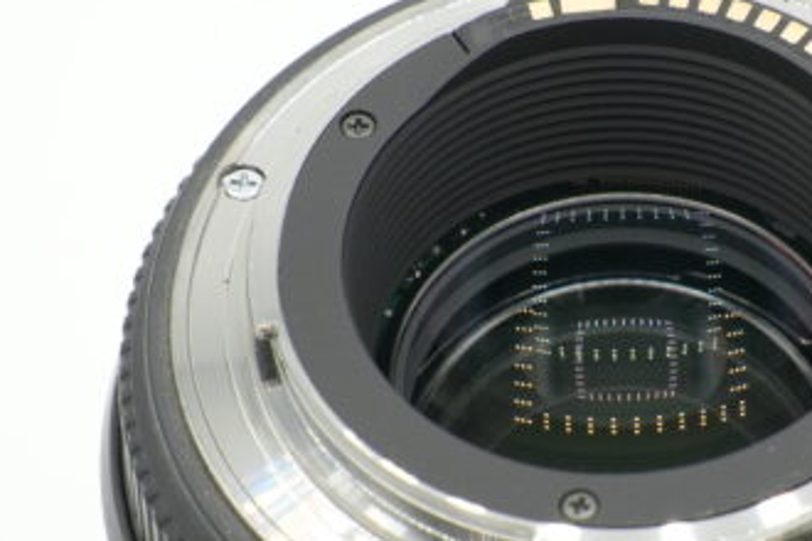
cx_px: 578
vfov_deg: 7.2
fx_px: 4308
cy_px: 298
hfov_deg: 10.8
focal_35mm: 191
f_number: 13
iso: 1250
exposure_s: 1/200
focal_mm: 70
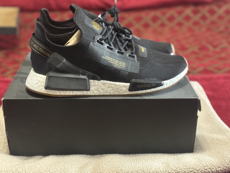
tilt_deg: -24.3
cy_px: 87
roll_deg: +1.2
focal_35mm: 49
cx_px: 114
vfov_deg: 29.7
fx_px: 326
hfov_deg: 38.9
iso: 640
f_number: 1.78
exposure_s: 1/30
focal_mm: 6.76
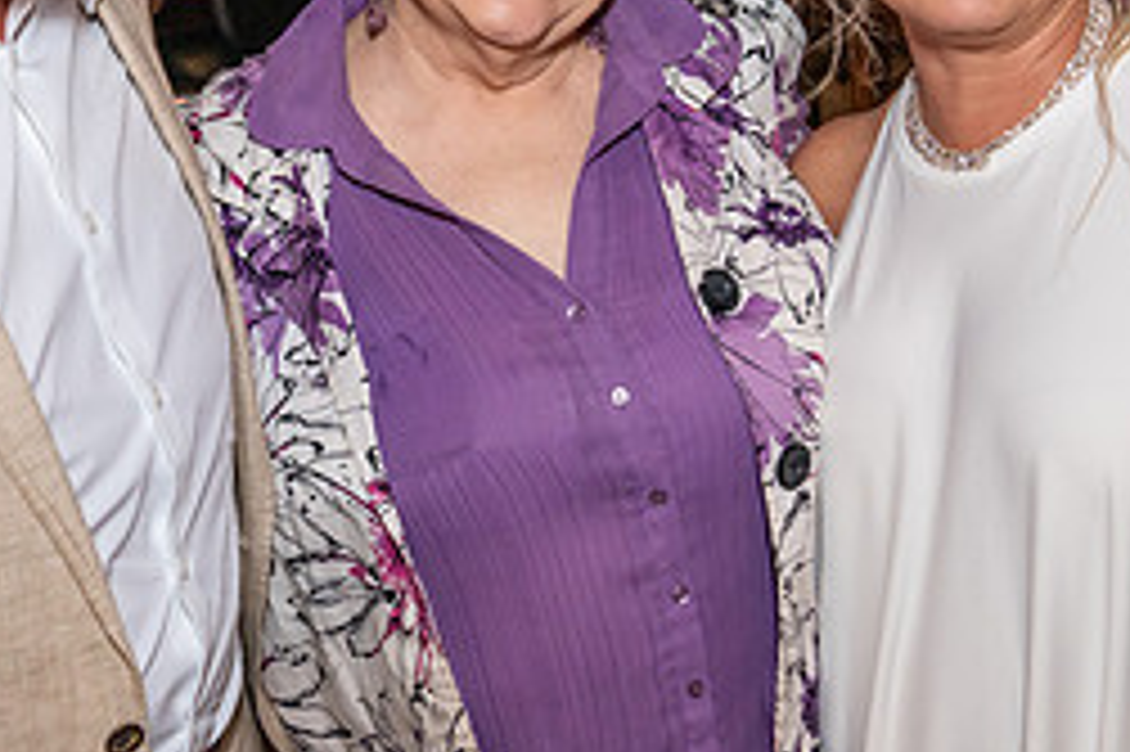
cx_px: 422
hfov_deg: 32.7
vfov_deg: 21.8
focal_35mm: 61
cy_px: 91
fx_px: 1913
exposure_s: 1/60
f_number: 4
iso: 1600
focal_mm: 24
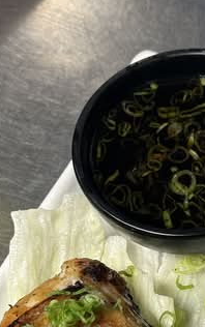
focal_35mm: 118
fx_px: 1053
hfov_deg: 11.0
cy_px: 325
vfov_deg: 17.3
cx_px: 228
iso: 64
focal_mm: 6.76
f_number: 1.78
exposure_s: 1/60
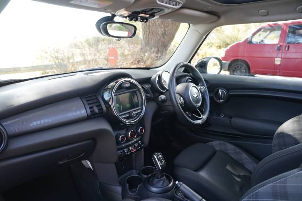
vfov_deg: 53.1
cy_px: 100
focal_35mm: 24
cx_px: 151
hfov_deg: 73.8
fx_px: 201
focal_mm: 24
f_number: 4
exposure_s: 1/160
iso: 1600
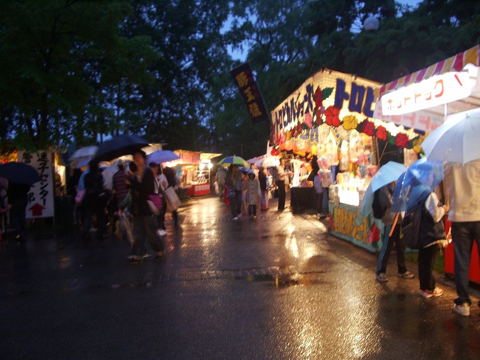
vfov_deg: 40.7
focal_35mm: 35
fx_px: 485
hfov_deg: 52.6
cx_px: 240
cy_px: 180
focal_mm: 5.8
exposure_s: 1/10
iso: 100
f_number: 2.6
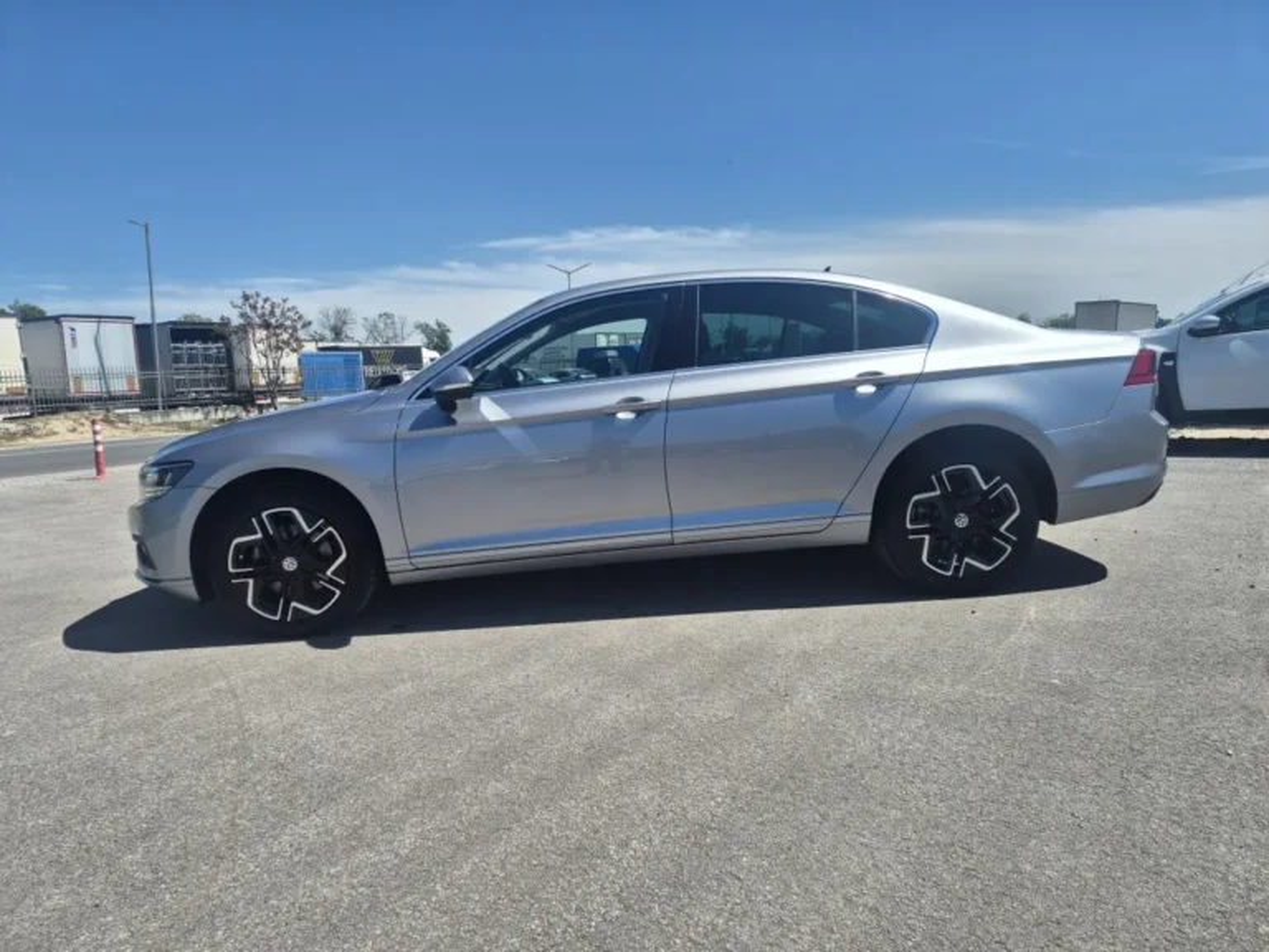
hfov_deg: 73.9
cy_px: 476
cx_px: 634
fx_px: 843
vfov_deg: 58.9
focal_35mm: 23
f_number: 1.8
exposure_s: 1/2160
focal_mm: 5.4
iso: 25
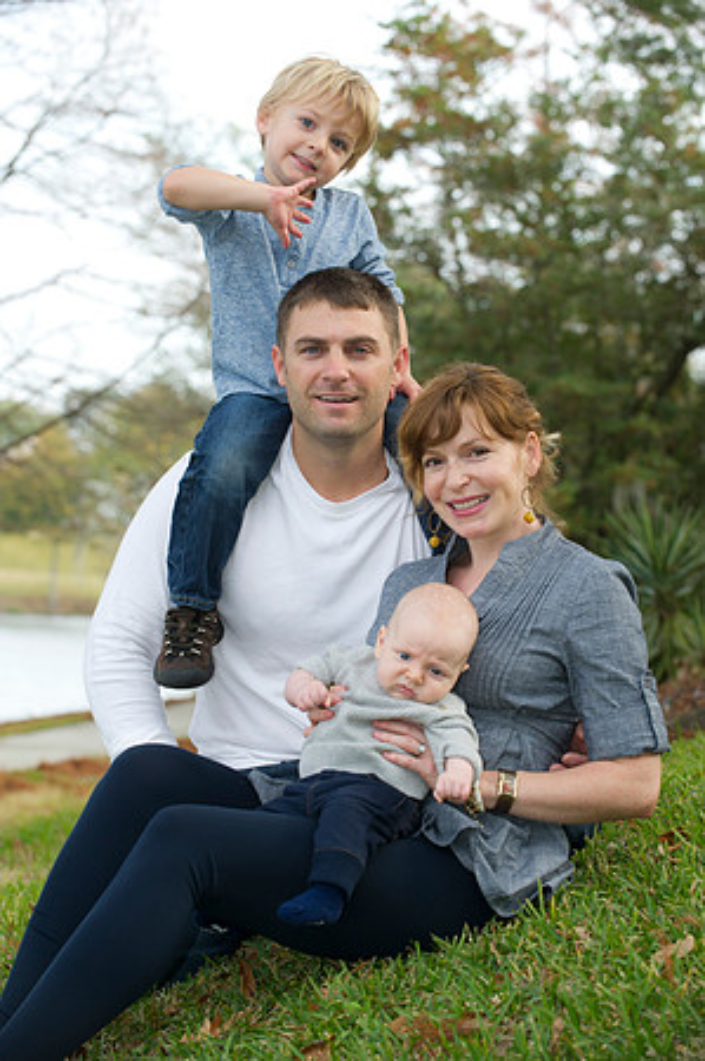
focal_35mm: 102
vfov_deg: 20.0
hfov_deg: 13.4
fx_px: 3003
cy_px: 530
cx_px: 352
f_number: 5
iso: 400
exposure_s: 1/250
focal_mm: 102
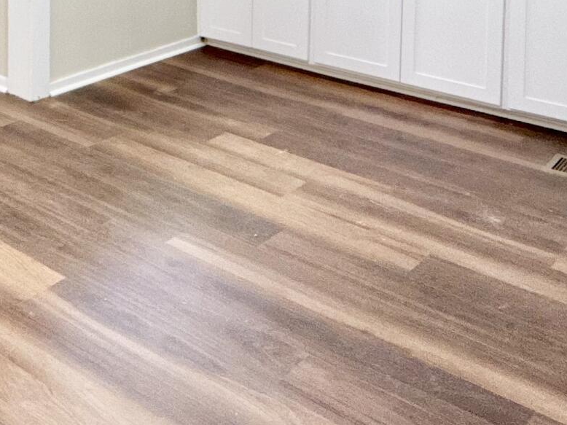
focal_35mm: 54
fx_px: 884
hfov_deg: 33.4
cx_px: 42
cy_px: -152
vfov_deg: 23.4
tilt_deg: -2.9
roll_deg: +0.3
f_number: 2.2
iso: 320
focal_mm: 2.22
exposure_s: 1/120
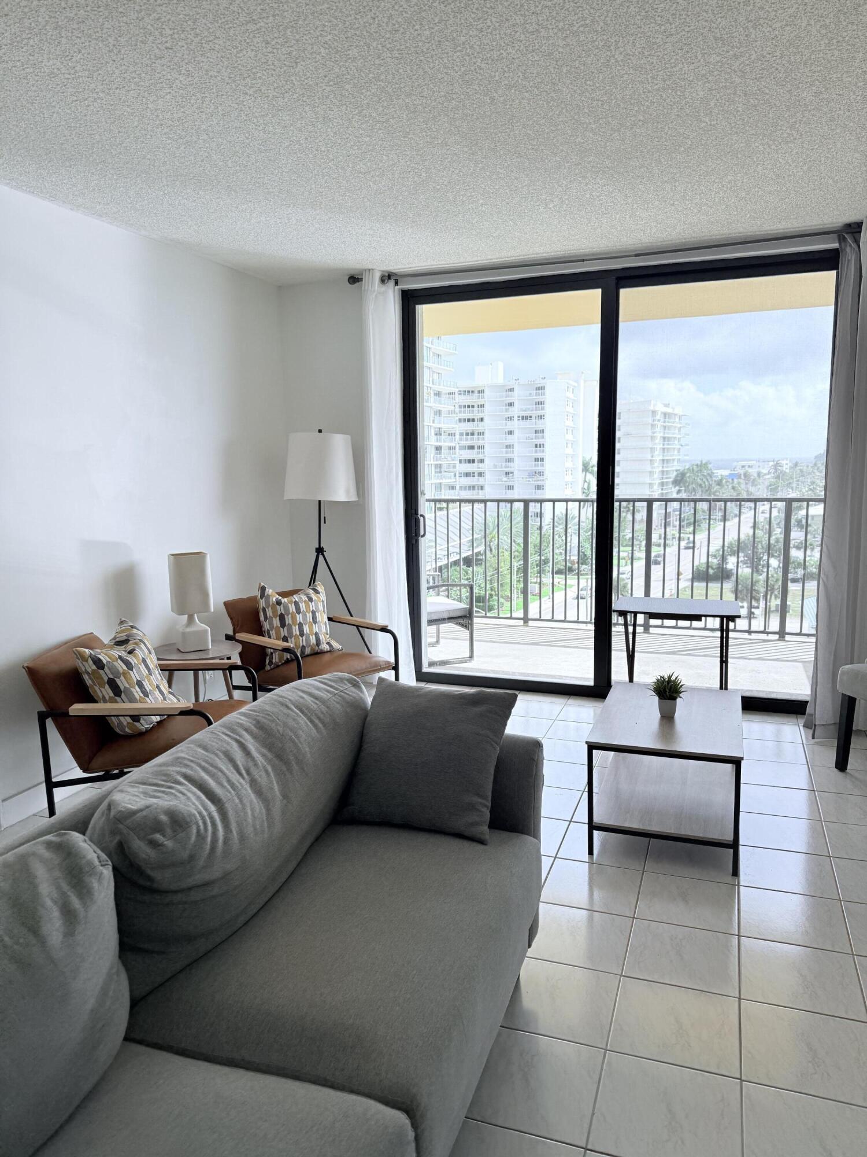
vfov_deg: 71.6
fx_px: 801
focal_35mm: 24
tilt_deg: -6.9
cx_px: 434
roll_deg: -1.2
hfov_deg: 56.8
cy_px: 578
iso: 100
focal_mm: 6.76
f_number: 1.78
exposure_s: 1/1493
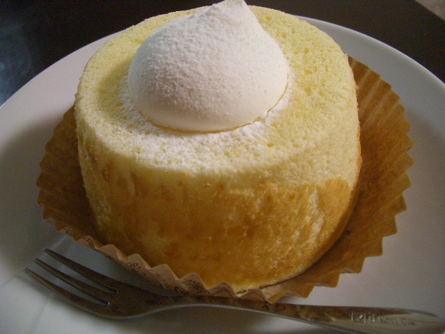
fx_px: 450
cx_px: 222
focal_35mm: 35
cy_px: 167
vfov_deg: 40.7
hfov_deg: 52.6
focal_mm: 5.8
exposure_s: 1/20
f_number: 2.6
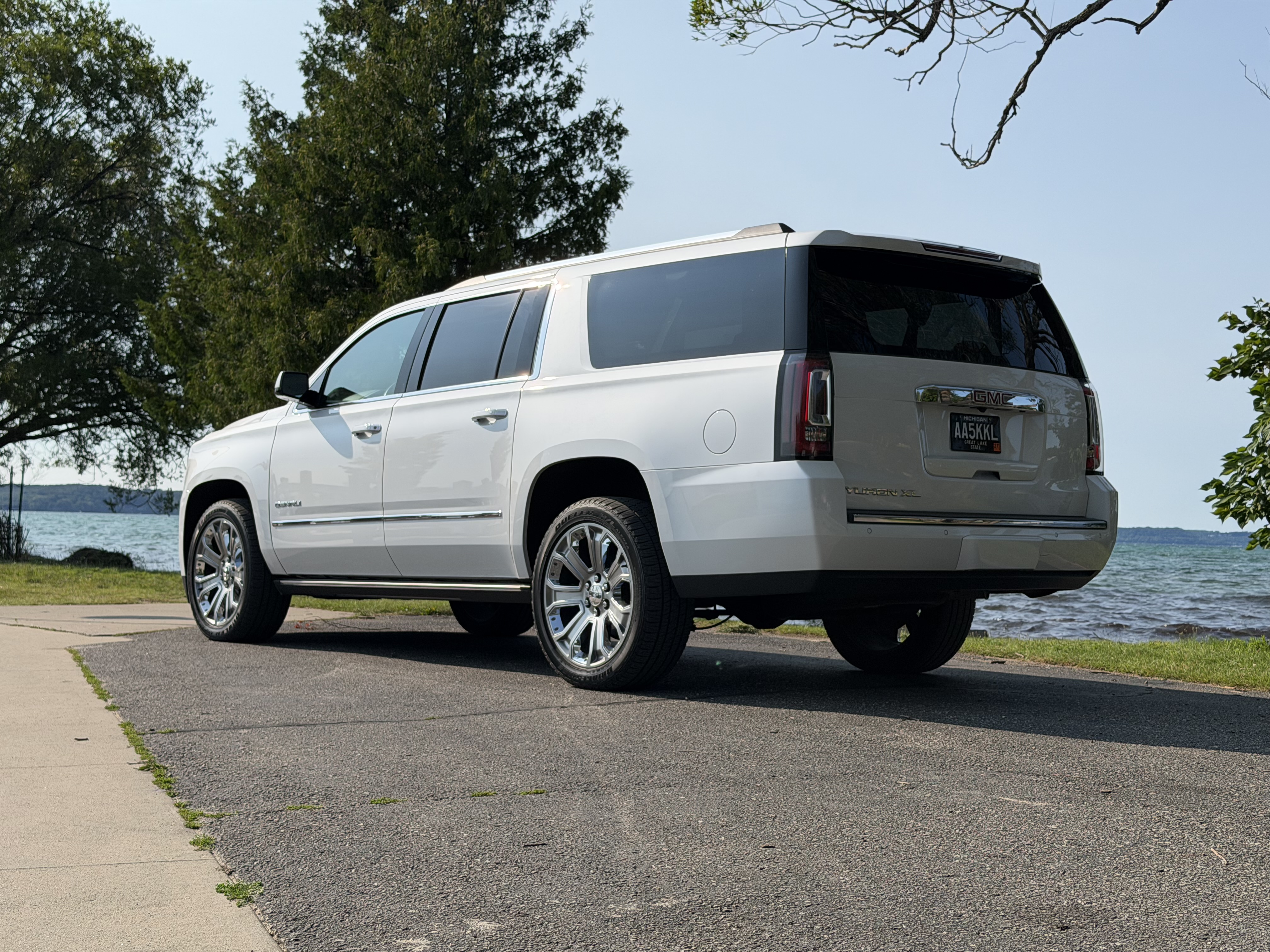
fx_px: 1761
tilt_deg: +1.6
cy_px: 476
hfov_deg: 39.7
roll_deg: -1.3
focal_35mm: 48
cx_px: 635
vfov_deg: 30.3
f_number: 1.78
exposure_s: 1/6024
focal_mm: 6.76
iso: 64
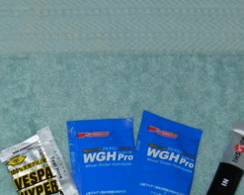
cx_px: 1
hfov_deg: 19.6
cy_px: 270
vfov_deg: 15.2
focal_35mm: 95
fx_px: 685
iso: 200
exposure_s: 1/30
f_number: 3.5
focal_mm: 5.4
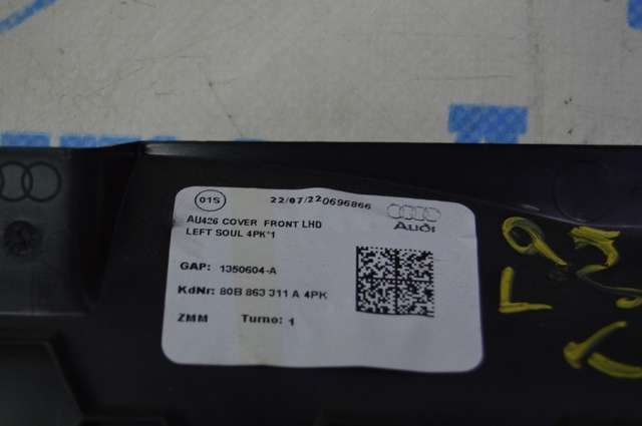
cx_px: 321
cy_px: 213
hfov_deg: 24.6
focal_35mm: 82
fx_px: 1469
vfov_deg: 16.5
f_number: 5.6
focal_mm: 55
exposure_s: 1/60
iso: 640
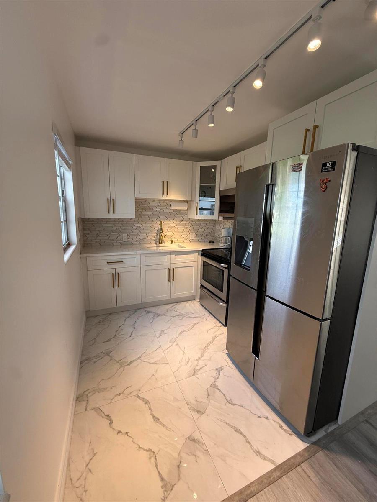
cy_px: 251
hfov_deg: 85.7
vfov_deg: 102.1
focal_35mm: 14
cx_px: 188
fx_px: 203
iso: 64
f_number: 2.2
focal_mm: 2.22
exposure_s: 1/100
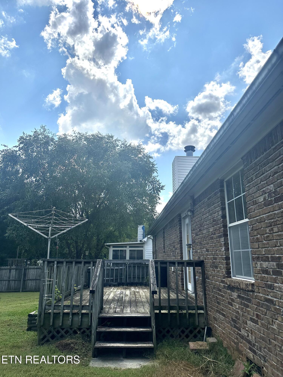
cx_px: 142
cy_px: 188
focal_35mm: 24
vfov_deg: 71.6
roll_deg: -1.2
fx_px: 262
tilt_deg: +15.5
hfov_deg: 56.8
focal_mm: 6.86
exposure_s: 1/9709
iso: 80
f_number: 1.78
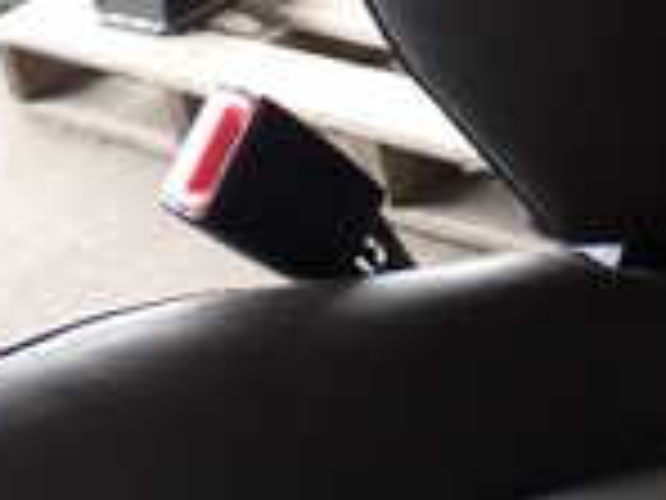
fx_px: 2501
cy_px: 869
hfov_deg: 14.9
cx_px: 639
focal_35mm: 130
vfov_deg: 10.8
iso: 160
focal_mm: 5.79
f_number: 2.4
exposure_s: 1/60
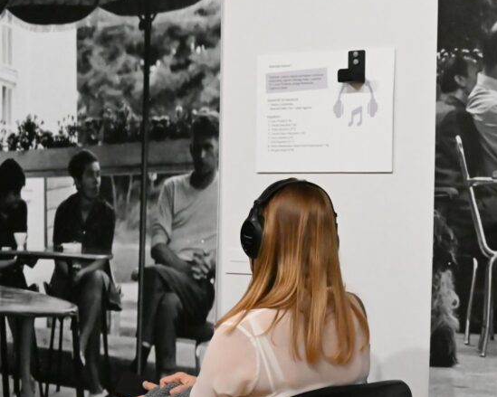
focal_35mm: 98
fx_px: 1441
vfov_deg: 15.7
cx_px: 246
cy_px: 253
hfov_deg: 19.6
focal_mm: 56
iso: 32000
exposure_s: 1/500
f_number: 5.6
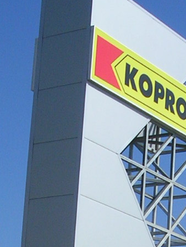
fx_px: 966
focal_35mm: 135
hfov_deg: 11.0
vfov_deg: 13.8
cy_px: 354
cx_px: 128
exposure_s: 1/506
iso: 50
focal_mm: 5.8
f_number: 5.6
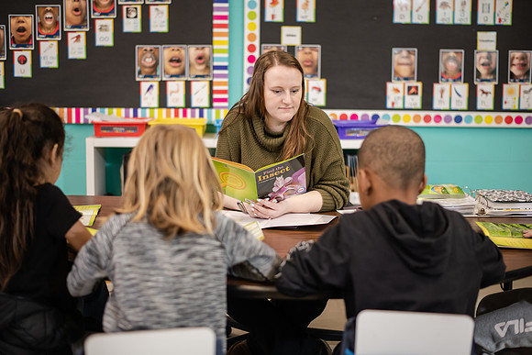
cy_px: 178
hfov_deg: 39.6
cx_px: 266
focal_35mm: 50
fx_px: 739
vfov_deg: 27.0
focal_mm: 50
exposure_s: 1/200
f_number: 2
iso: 800
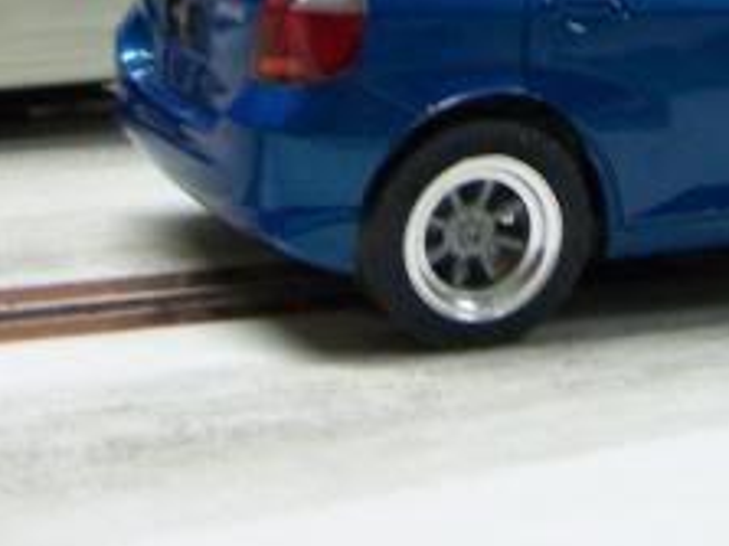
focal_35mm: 109
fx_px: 2294
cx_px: 494
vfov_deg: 13.2
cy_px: -108
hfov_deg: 18.0
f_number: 2.8
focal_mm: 6.3
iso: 140
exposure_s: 1/20
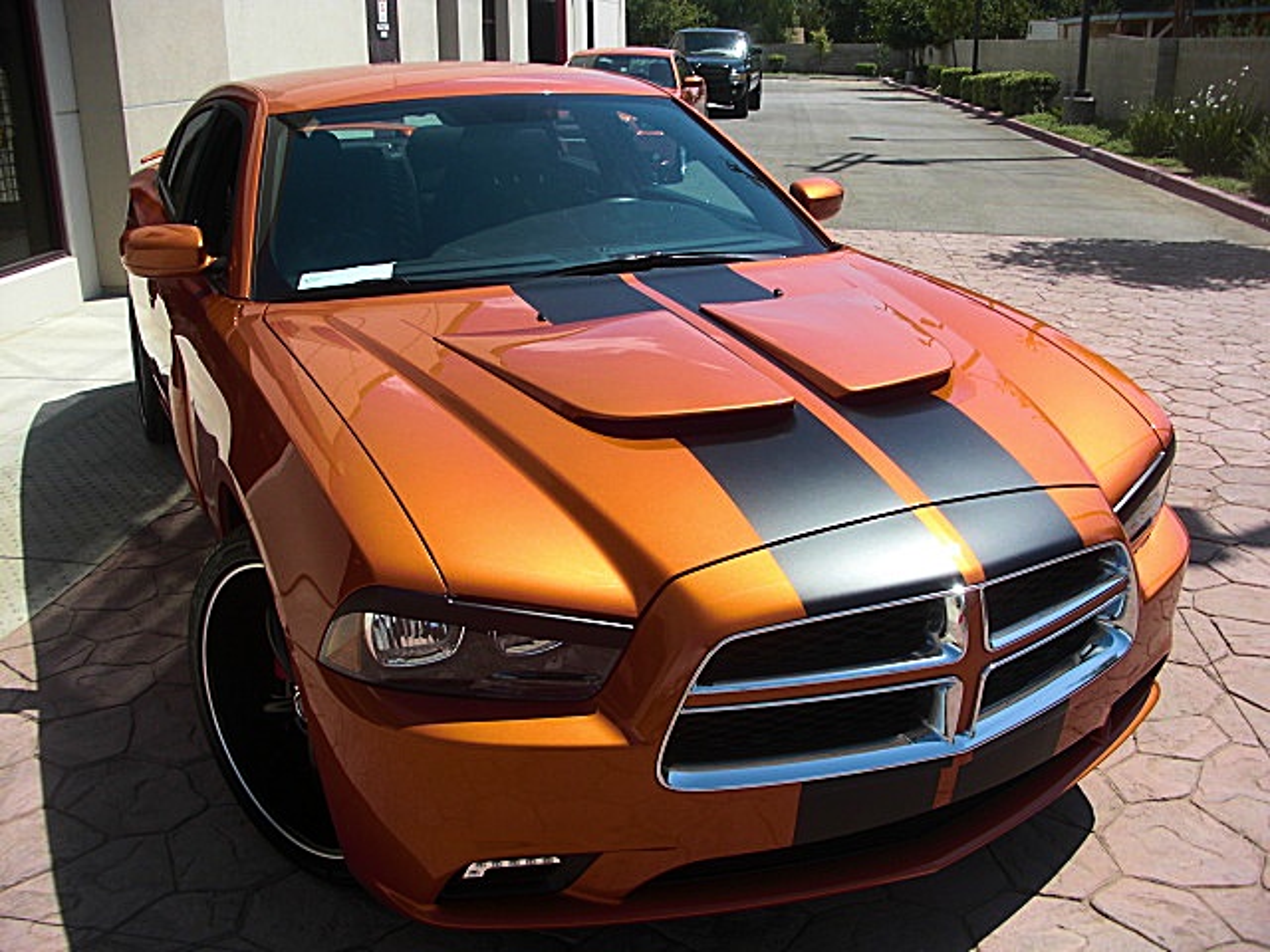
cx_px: 635
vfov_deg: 39.7
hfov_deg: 51.4
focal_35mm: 36
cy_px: 476
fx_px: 1321
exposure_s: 1/125
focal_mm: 6.3
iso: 50
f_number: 7.9
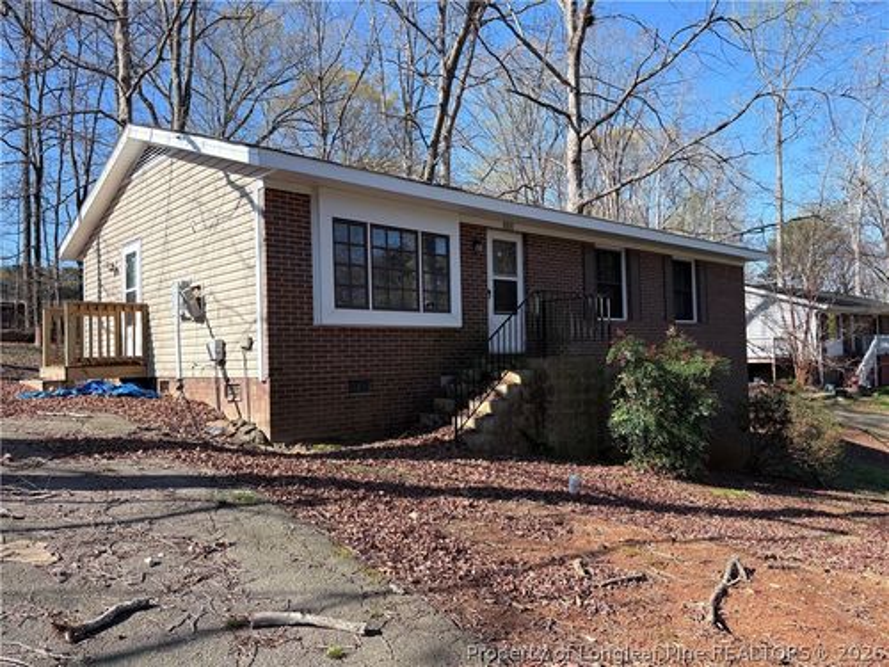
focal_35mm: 26
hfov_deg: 67.3
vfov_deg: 53.1
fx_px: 668
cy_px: 334
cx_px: 444
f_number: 1.6
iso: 50
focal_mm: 5.96
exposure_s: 1/1626
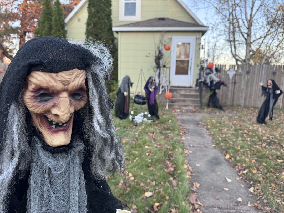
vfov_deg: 56.8
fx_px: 197
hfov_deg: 71.6
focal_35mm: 24
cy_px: 106
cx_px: 142
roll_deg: -1.7
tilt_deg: -9.5
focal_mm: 6.76
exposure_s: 1/122
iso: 100
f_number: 1.78
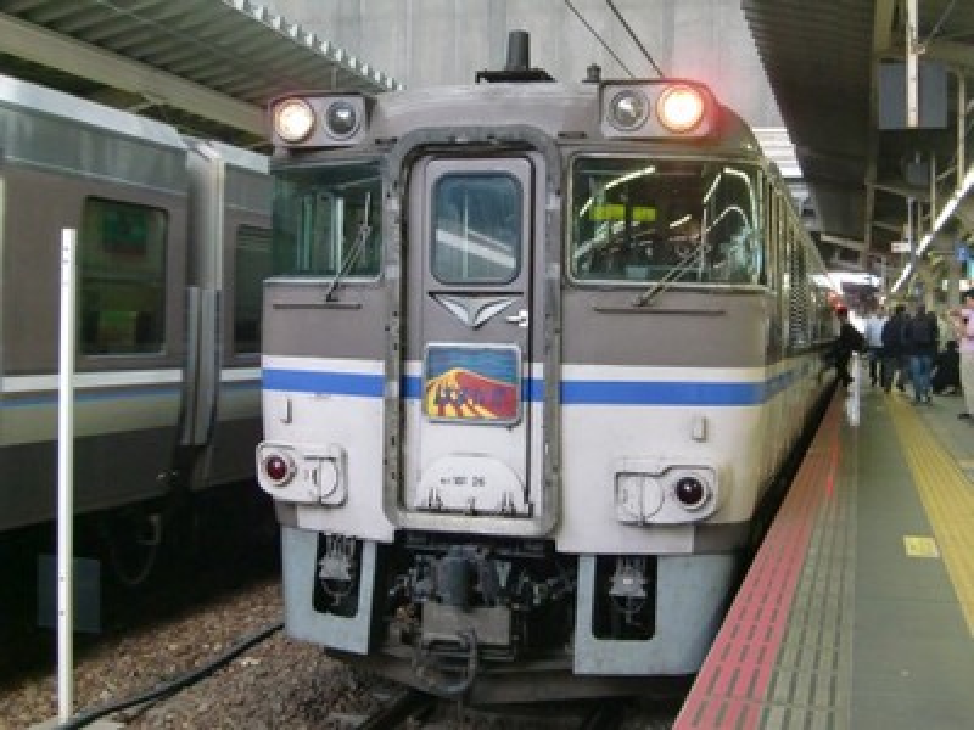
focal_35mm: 46
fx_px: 1294
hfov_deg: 41.2
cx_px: 487
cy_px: 365
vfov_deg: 31.5
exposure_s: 1/100
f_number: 3.3
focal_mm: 8.2
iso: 400
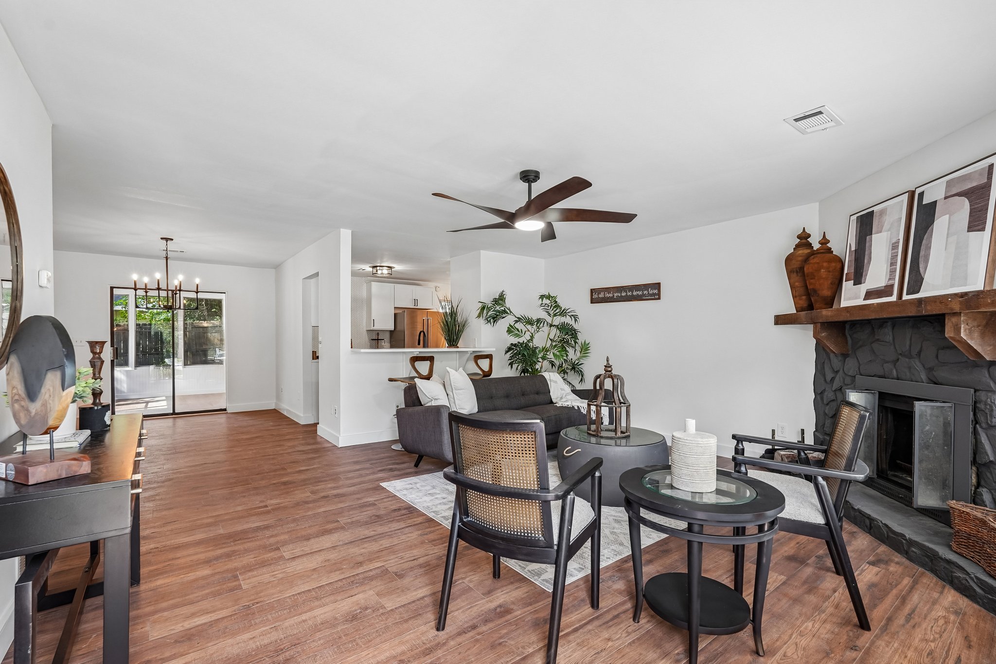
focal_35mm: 16
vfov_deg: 72.0
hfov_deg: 95.0
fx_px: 456
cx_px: 498
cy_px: 332
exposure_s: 1/30
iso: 800
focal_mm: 16.5
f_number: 8
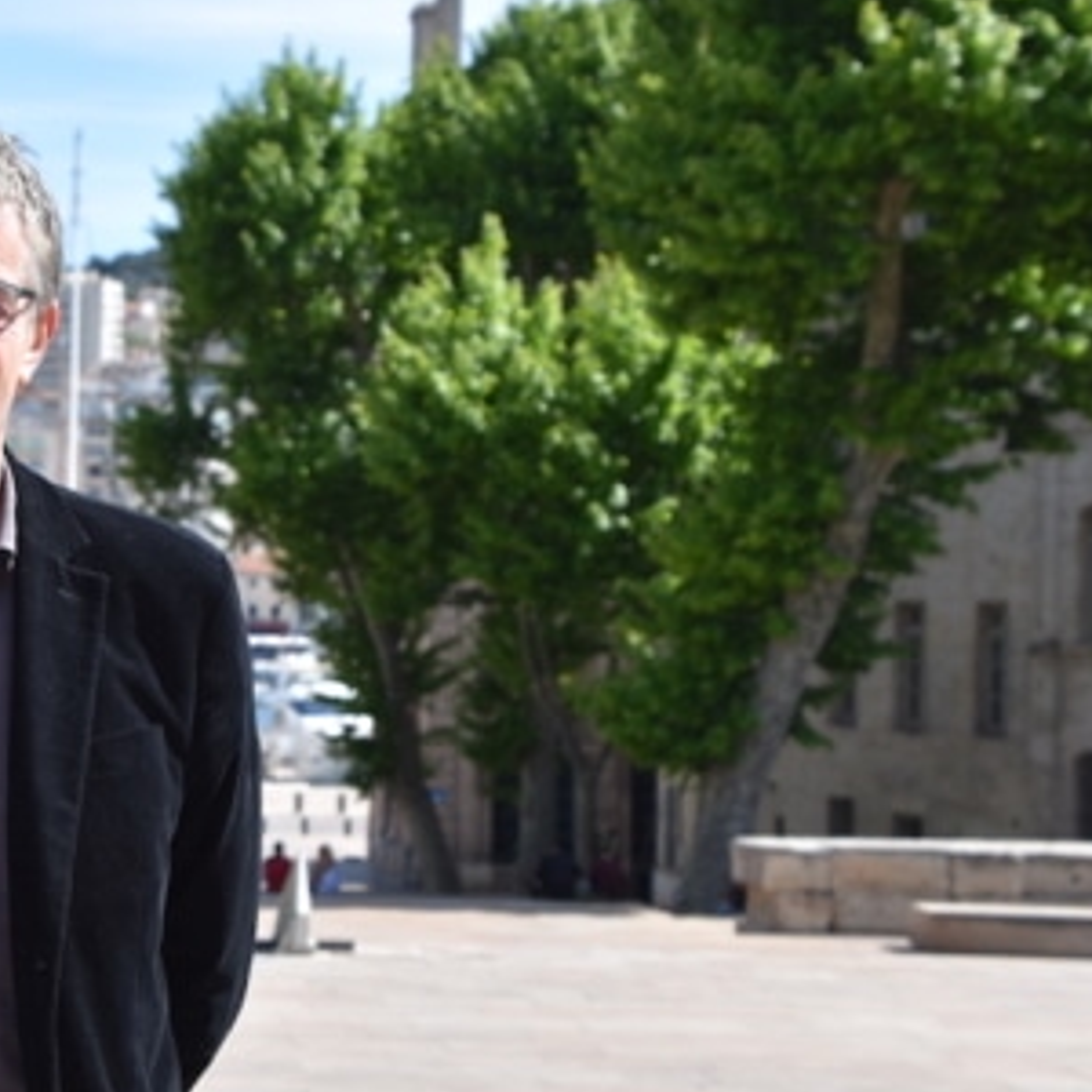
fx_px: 3997
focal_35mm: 112
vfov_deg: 15.6
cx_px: 120
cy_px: 571
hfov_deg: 15.4
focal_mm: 44
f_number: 8
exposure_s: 1/200
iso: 100
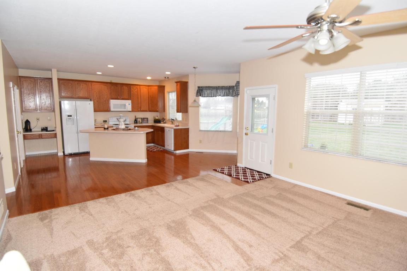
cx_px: 204
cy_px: 136
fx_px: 203
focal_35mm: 18
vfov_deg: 67.4
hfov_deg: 90.0
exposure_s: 1/100
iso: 800
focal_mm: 12
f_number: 5
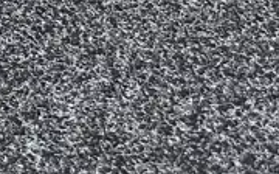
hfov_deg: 13.0
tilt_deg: -23.3
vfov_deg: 7.5
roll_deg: +4.0
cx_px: -234
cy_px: -410
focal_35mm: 145
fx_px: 1101
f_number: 1.78
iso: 400
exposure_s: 1/50
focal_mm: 6.86
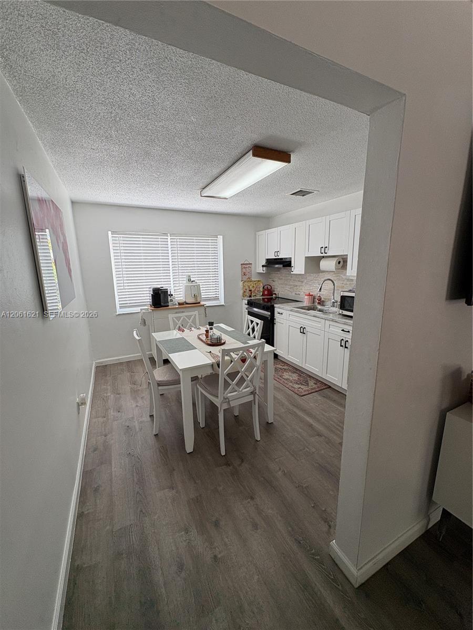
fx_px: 255
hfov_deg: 85.7
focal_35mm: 14
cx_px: 236
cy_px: 315
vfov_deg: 102.1
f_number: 2.2
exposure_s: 1/99
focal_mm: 2.22
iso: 40
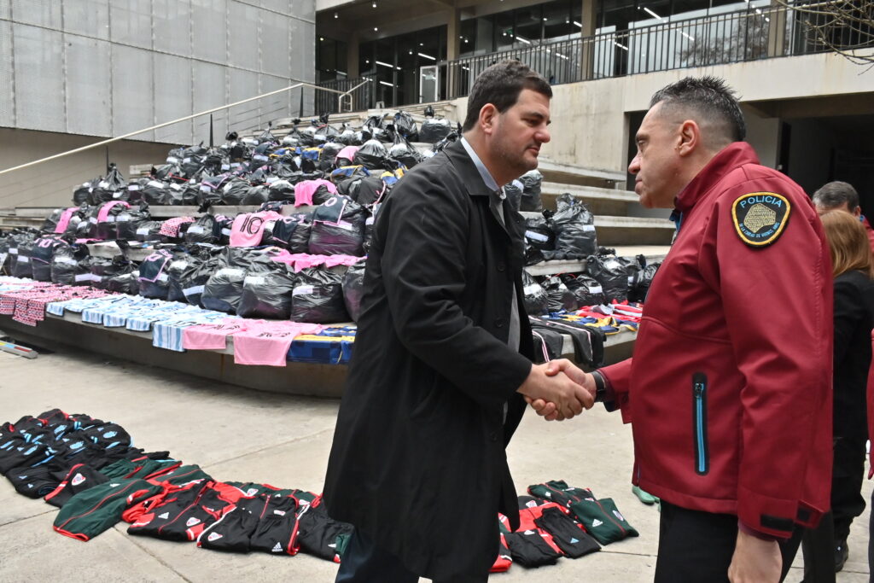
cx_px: 437
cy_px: 292
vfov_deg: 47.9
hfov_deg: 67.4
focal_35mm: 27
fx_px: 656
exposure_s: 1/500
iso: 1250
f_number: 9
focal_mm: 18
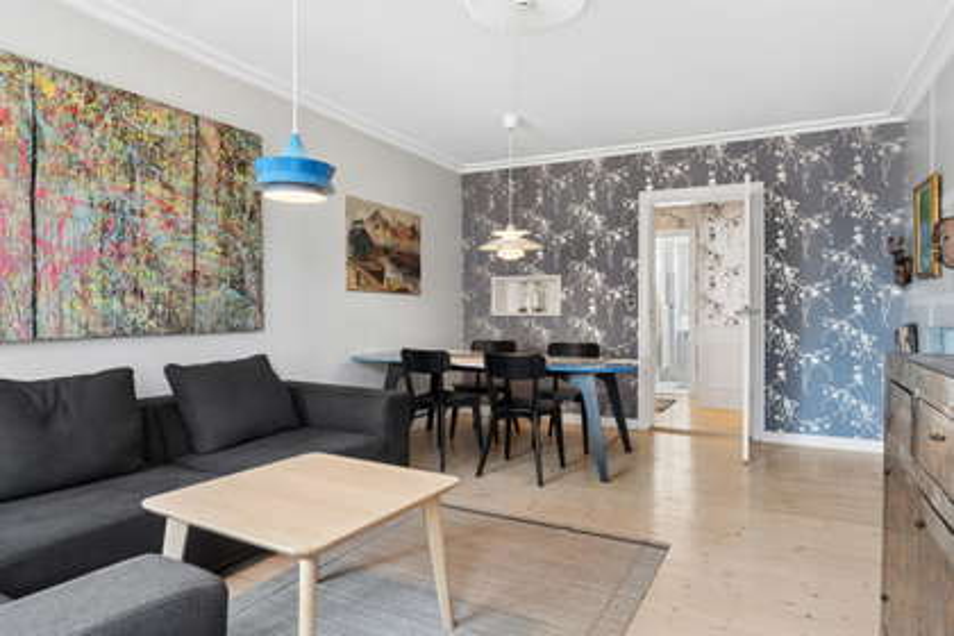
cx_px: 477
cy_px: 318
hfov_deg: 81.2
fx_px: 556
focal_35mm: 21
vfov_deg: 59.5
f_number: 8
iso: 200
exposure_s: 1/5
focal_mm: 14
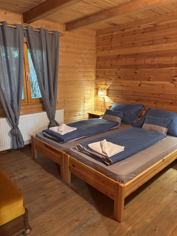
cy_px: 118
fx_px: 177
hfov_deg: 53.1
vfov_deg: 67.3
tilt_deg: -14.3
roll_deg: +0.3
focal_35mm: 26
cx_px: 88
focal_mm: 5.96
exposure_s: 1/33
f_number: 1.6
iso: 500
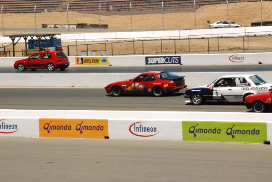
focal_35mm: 142
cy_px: 91
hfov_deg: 14.4
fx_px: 1078
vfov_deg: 9.7
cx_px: 136
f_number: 29
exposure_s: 1/800
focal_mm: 95
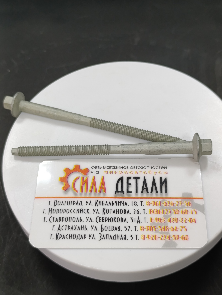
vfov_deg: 73.8
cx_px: 111
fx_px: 196
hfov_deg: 59.0
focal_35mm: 23
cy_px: 148
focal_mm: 6.14
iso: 640
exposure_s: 1/100
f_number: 1.6
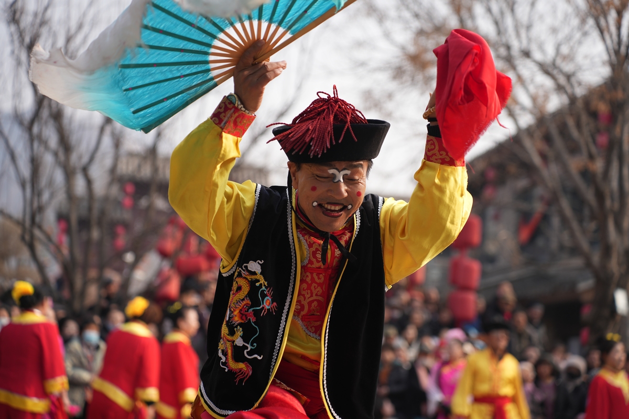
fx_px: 1310
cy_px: 210
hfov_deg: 27.0
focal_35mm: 75
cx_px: 314
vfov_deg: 18.2
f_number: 2.8
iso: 100
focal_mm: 75
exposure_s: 1/800
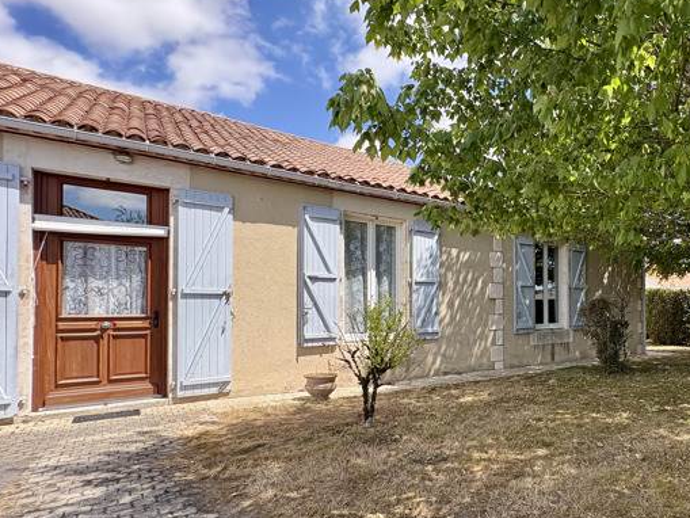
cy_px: 301
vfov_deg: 60.8
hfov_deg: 70.3
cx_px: 533
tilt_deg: +1.1
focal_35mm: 22
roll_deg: +0.7
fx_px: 439
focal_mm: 2.22
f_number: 2.2
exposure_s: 1/569
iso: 64
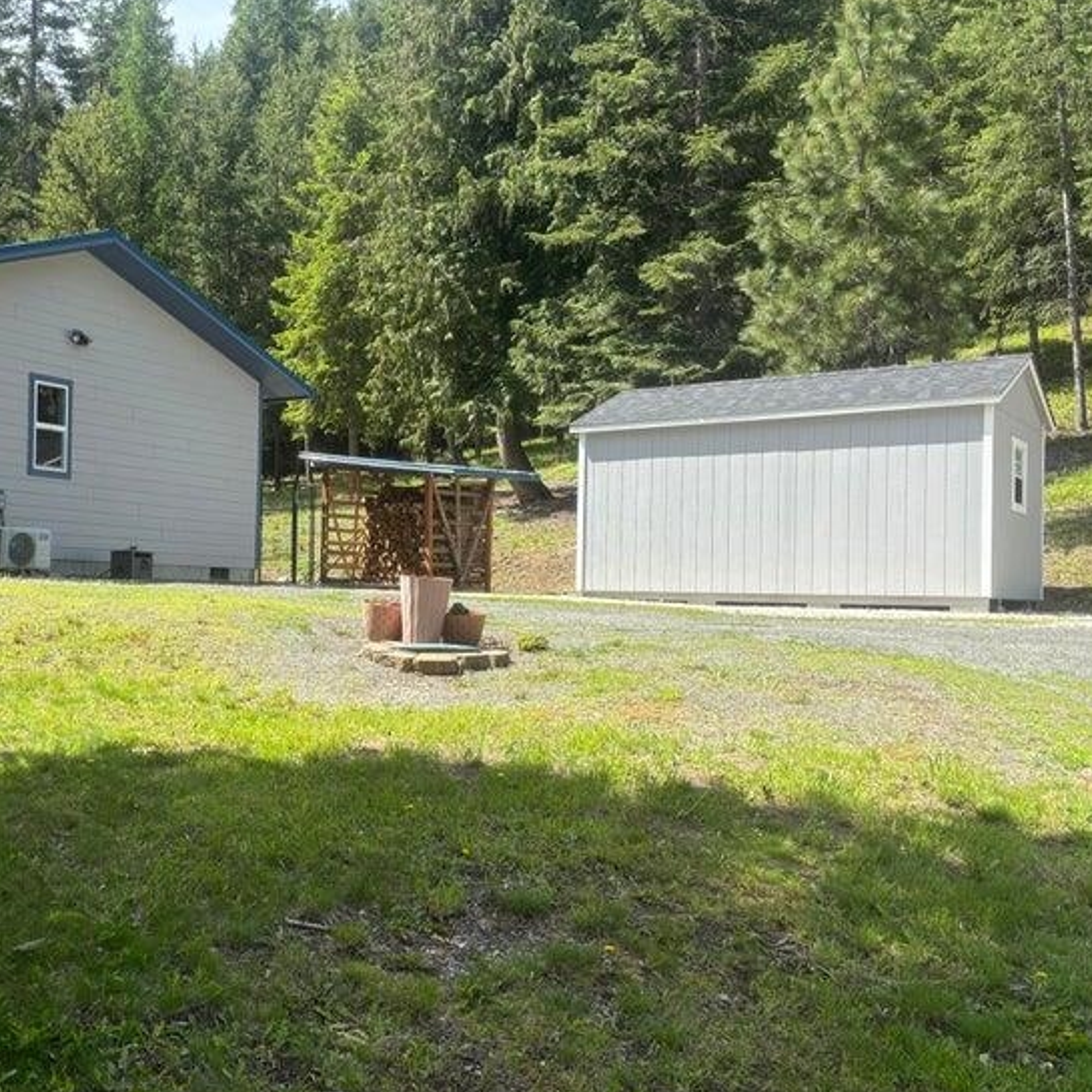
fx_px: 1285
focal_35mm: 36
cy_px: 569
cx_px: 243
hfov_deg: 44.2
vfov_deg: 46.0
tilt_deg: -0.1
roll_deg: -1.8
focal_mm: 5.96
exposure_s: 1/1115
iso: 50
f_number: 1.6
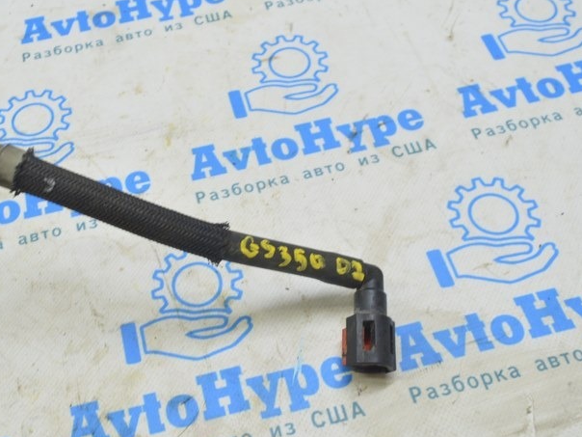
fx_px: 740
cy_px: 204
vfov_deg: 32.9
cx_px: 208
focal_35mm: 44
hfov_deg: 42.5
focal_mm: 18
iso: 400
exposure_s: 1/20
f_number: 5.6
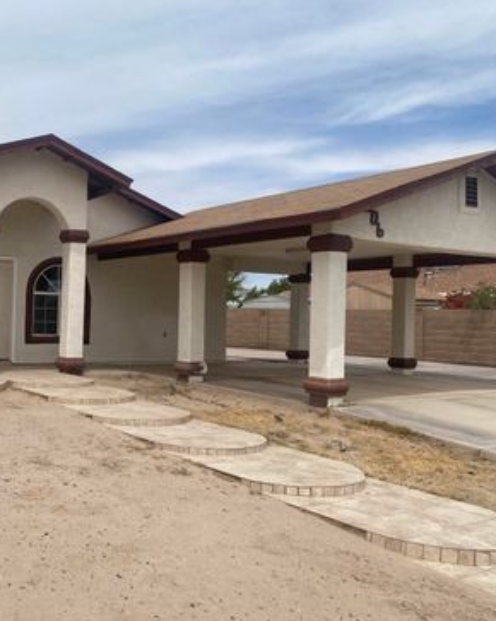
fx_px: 643
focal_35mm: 35
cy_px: 316
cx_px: 84
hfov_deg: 40.1
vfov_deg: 51.6
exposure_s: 1/5495
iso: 32
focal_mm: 4.25
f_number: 1.8
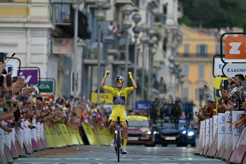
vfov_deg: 2.3
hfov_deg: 3.4
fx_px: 4100
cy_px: 82
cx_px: 123
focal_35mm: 600
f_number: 6.3
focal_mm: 600
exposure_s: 1/1250
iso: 800
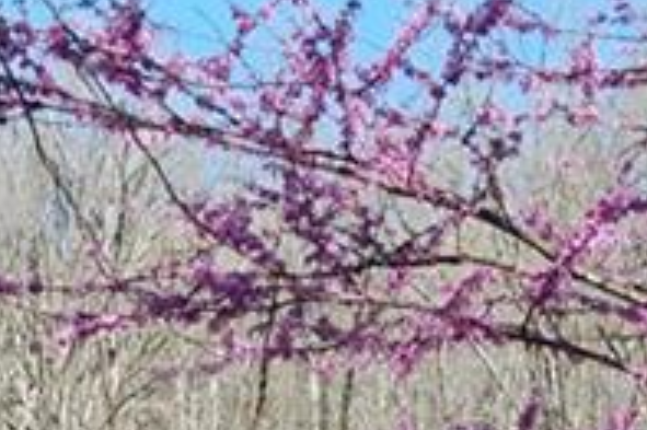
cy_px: 515
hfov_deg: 11.5
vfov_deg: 7.6
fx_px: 3225
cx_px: 282
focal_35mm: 180
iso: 200
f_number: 8
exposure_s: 1/250
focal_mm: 23
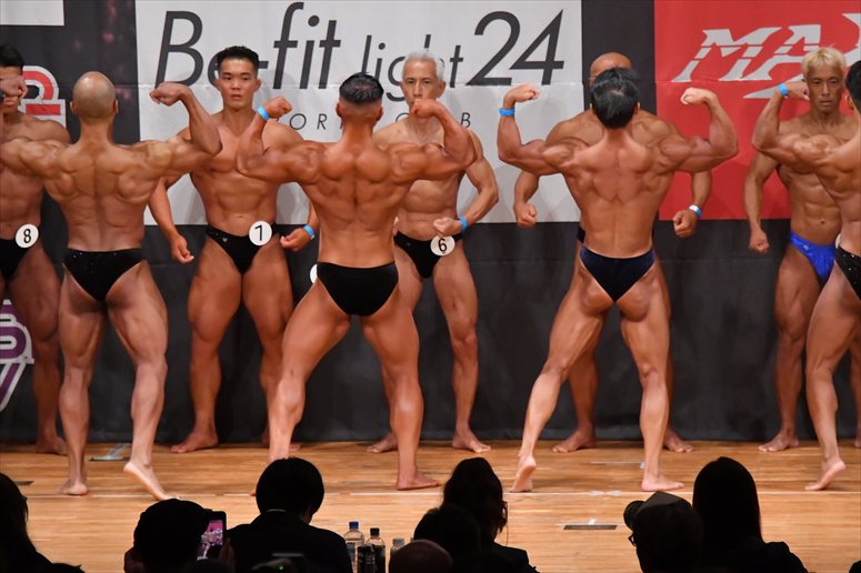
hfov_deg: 8.1
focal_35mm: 255
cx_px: 430
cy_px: 286
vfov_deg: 5.4
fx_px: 6096
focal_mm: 170
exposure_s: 1/400
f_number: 5.6
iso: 8000
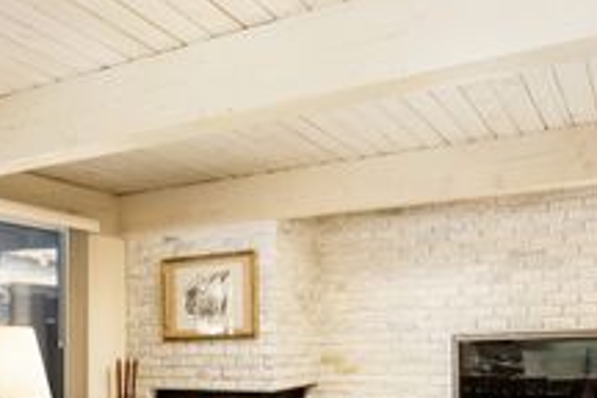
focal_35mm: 40
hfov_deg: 48.4
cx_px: 315
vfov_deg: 31.9
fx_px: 663
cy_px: 355
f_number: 7.1
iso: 640
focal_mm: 17
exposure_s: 1/3
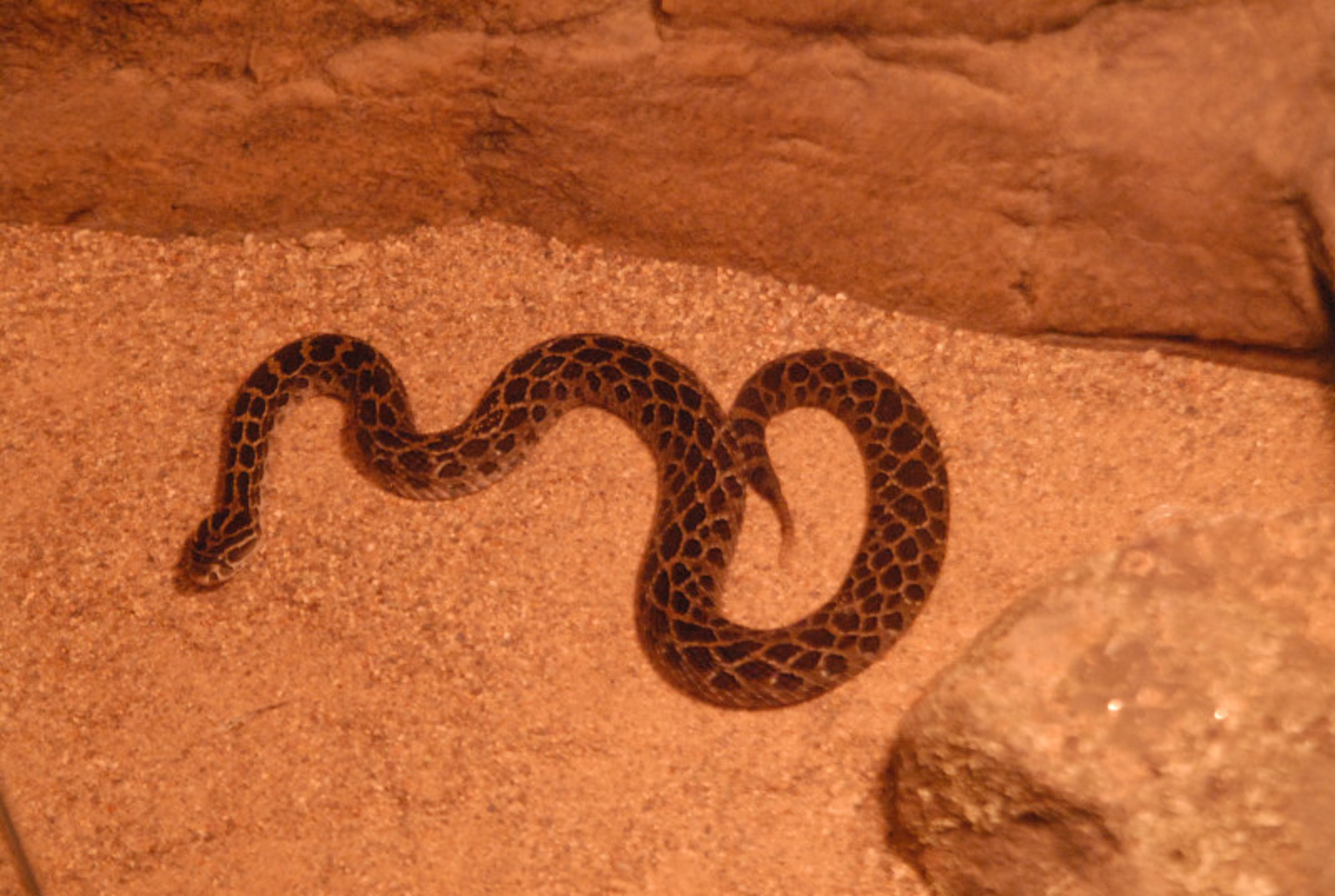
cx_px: 668
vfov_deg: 12.2
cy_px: 448
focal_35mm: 112
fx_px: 4180
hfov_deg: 18.1
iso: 1600
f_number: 4.5
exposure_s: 1/80
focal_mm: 75
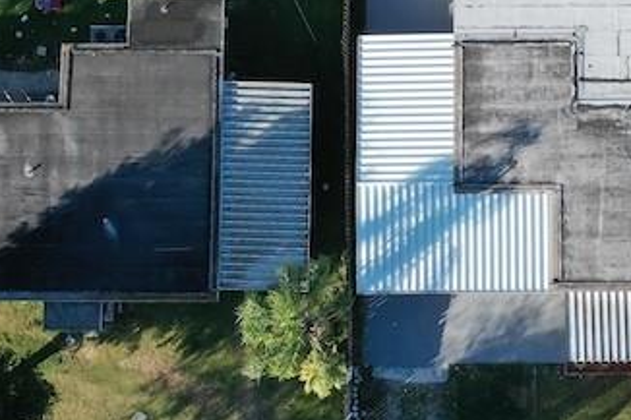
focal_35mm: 88
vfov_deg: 15.3
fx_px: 1542
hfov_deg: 22.7
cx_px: 526
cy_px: 5
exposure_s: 1/240
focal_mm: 10.26
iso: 100
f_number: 5
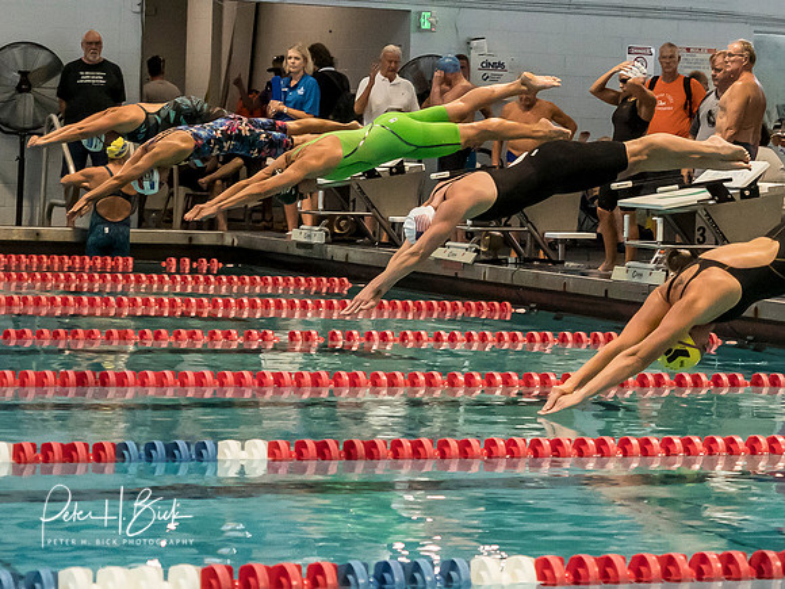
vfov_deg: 10.7
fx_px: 3133
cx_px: 641
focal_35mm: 138
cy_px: 247
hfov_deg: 14.2
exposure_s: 1/1000
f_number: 2.8
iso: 3200
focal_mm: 35
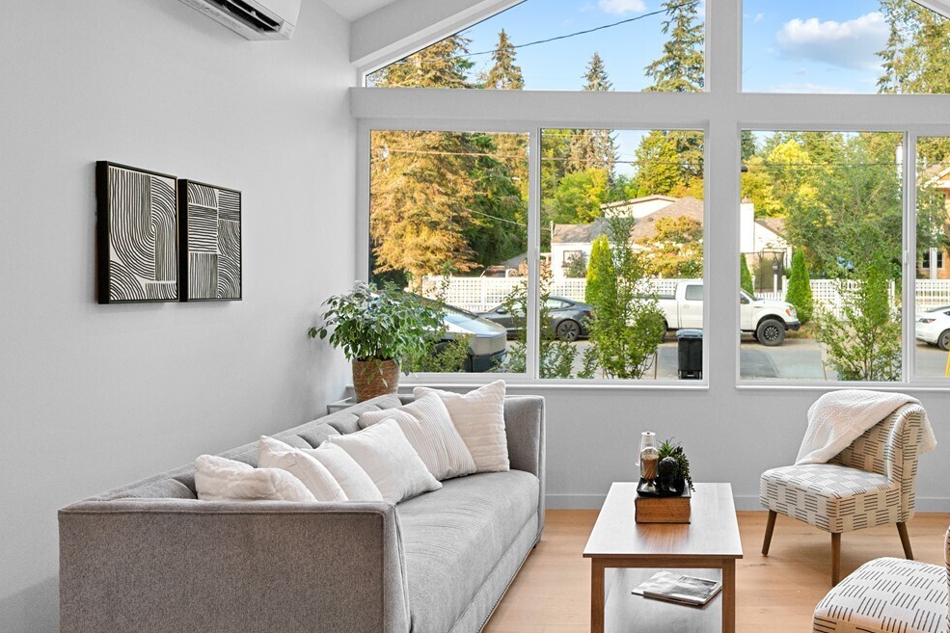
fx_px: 818
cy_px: 287
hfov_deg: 57.8
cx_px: 688
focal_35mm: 31
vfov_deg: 42.3
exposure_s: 1/100
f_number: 8
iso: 8000
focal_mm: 18
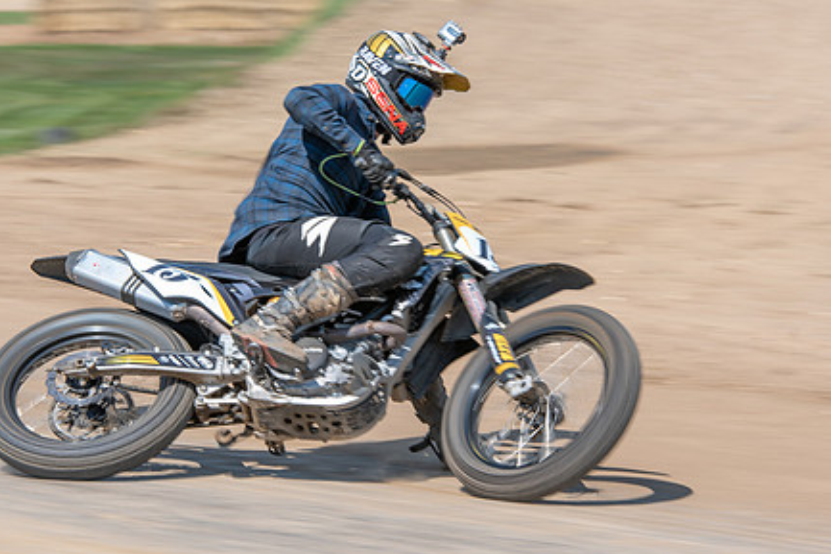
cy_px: 244
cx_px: 405
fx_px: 4618
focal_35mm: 200
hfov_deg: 10.3
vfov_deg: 6.9
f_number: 8
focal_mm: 122
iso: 100
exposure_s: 1/125
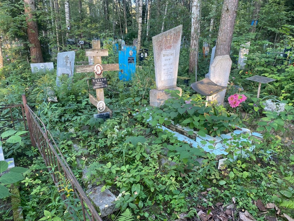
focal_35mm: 26
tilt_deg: -17.1
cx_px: 147
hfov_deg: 67.3
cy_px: 110
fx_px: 221
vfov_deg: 53.1
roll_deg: +0.2
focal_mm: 4.25
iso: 125
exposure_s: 1/70
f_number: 1.8
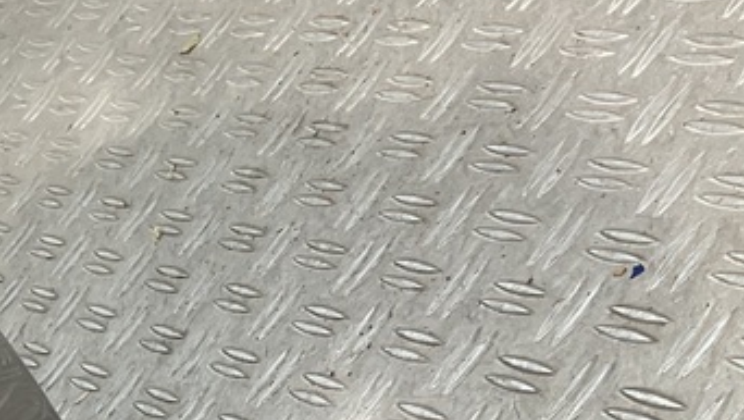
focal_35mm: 93
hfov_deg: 21.2
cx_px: -159
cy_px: 620
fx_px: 1836
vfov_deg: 12.4
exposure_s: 1/120
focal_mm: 3
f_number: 1.8
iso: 25
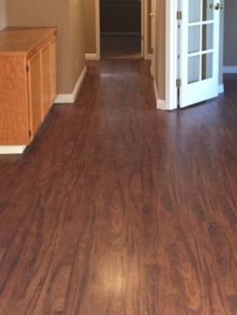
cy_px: 46
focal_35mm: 56
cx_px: 131
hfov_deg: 26.1
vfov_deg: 32.9
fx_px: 510
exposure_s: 1/30
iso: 200
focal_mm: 4.15
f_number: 2.2
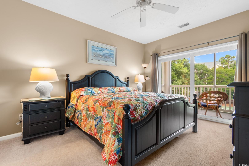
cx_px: 124
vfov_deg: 77.3
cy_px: 83
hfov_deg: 100.4
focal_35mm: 15
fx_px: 104
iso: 100
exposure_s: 1/3
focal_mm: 10
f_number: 4.5
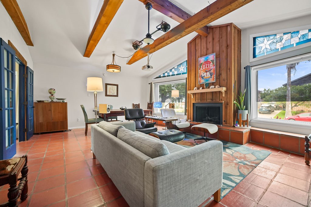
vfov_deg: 85.4
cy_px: 104
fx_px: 112
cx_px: 156
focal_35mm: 13
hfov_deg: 108.3
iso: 3200
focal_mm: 9
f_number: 3.2
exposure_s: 1/30
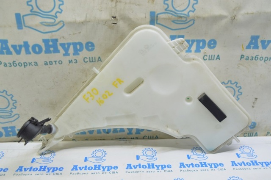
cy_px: 90
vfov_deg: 36.8
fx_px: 271
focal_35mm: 36
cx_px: 136
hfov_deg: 53.2
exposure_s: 1/20
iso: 400
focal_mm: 24
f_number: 5.6
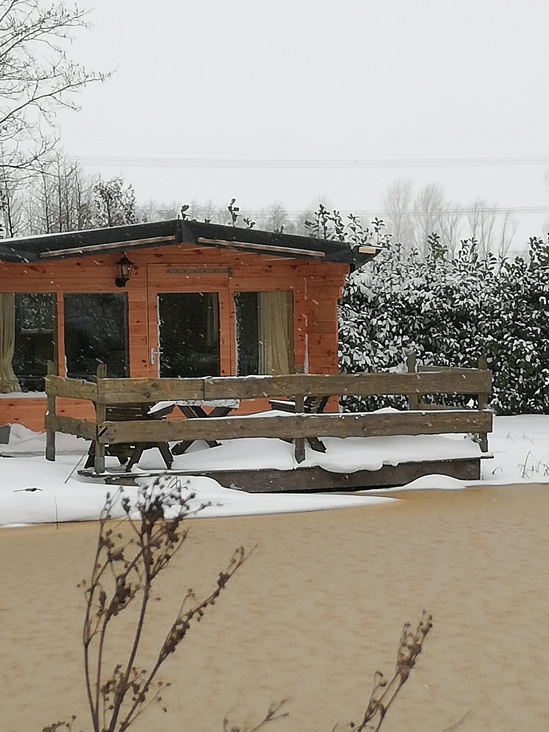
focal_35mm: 104
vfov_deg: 18.9
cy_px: 366
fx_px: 2199
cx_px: 274
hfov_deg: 14.2
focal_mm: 3.81
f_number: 2.2
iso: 50
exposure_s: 1/412
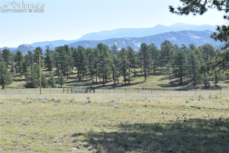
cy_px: 76
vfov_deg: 21.6
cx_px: 114
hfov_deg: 31.9
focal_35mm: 63
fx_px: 401
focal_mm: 42
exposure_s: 1/160
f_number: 8
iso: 100
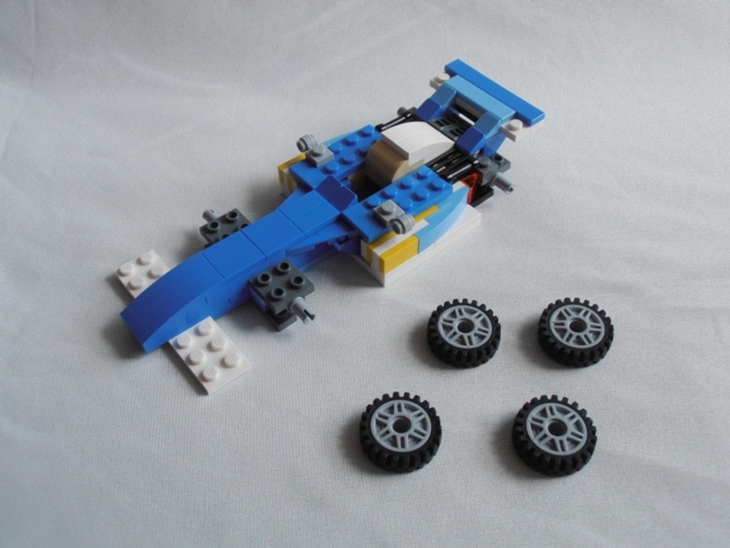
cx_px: 365
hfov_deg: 50.1
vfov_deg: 38.7
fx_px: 780
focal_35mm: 37
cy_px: 274
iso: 80
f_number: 3.9
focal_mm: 6.61
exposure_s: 1/250
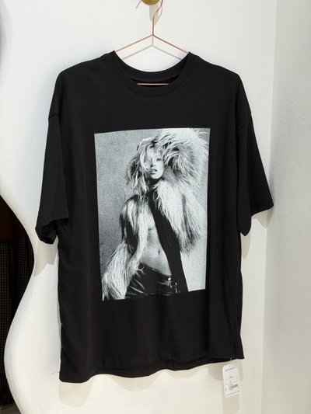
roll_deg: -0.2
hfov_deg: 30.3
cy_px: 207
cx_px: 156
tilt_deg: -9.1
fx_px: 575
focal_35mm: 48
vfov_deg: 39.6
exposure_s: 1/50
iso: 50
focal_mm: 6.76
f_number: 1.78
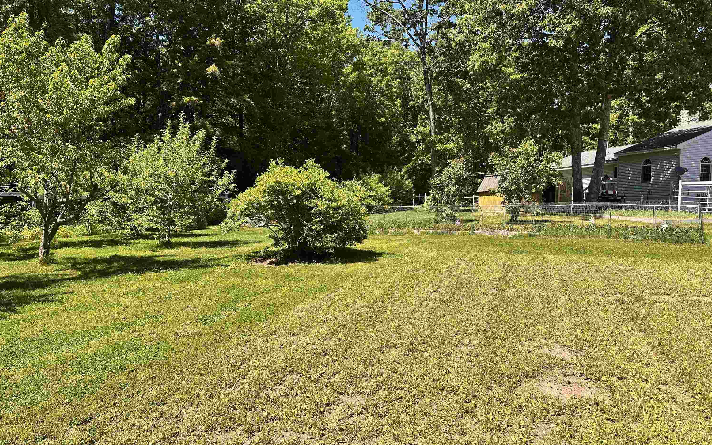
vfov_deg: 47.6
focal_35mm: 26
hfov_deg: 70.4
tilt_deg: -1.9
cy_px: 216
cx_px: 350
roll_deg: -1.7
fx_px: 505
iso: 80
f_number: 1.78
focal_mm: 6.86
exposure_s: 1/1949
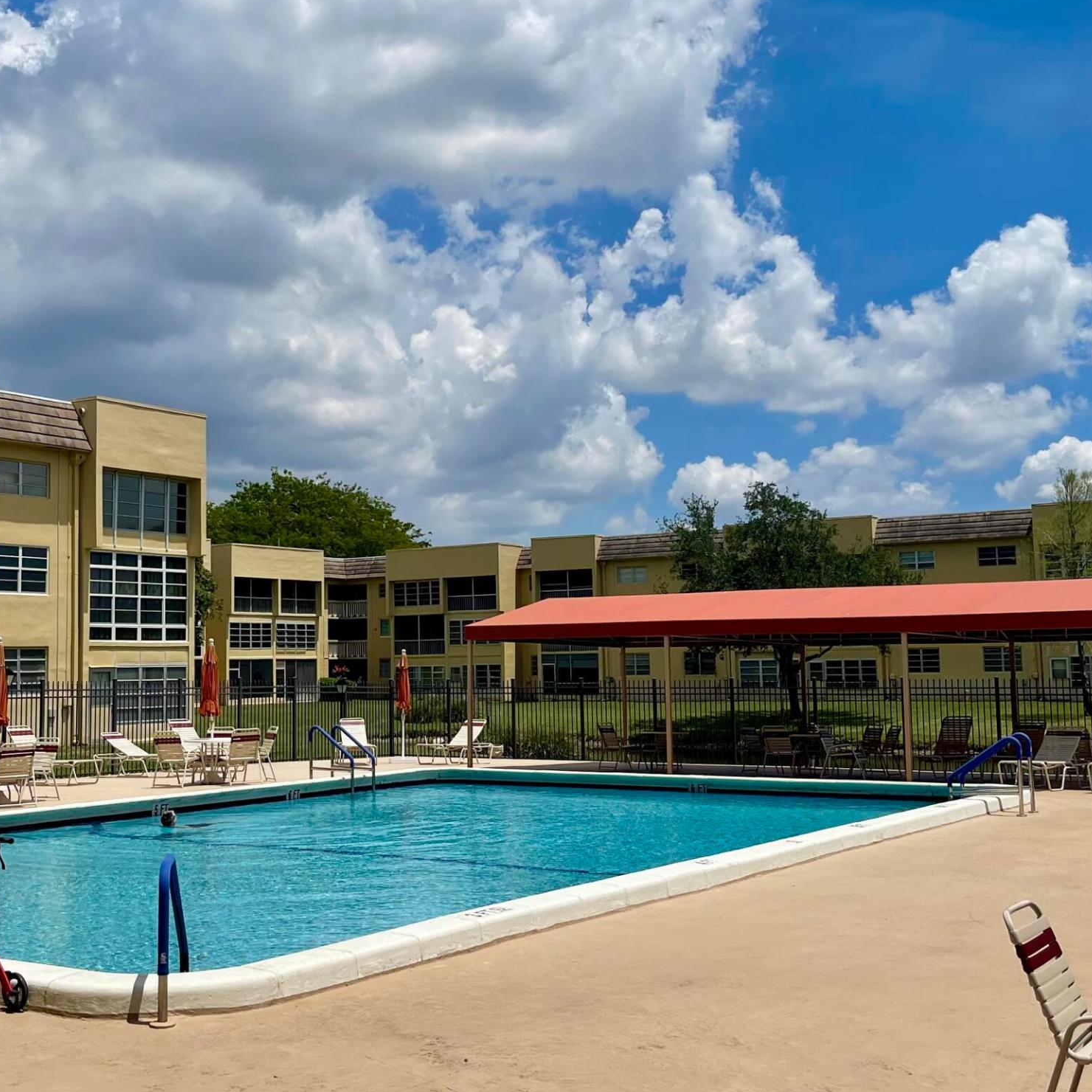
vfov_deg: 39.1
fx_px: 1535
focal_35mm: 43
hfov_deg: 39.0
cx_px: 430
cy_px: 486
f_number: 1.6
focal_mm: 5.1
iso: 32
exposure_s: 1/8547
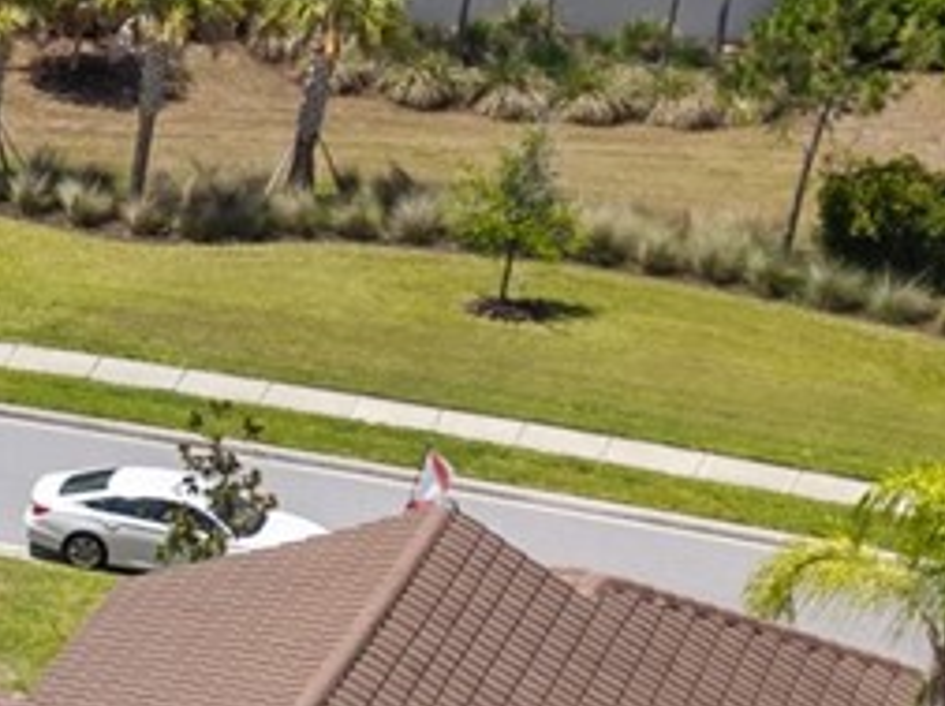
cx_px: -1199
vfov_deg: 9.7
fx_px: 4144
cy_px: 590
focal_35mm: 152
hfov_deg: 11.2
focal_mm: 8.67
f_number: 1.8
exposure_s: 1/2000
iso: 140
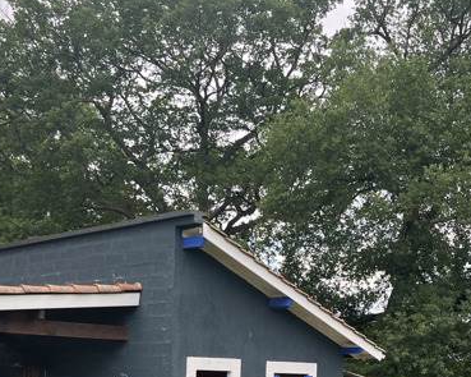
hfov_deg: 34.2
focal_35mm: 55
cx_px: 225
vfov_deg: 26.5
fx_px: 766
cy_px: 350
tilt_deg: +1.3
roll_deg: -1.5
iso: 50
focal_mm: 5.1
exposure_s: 1/649
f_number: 1.6
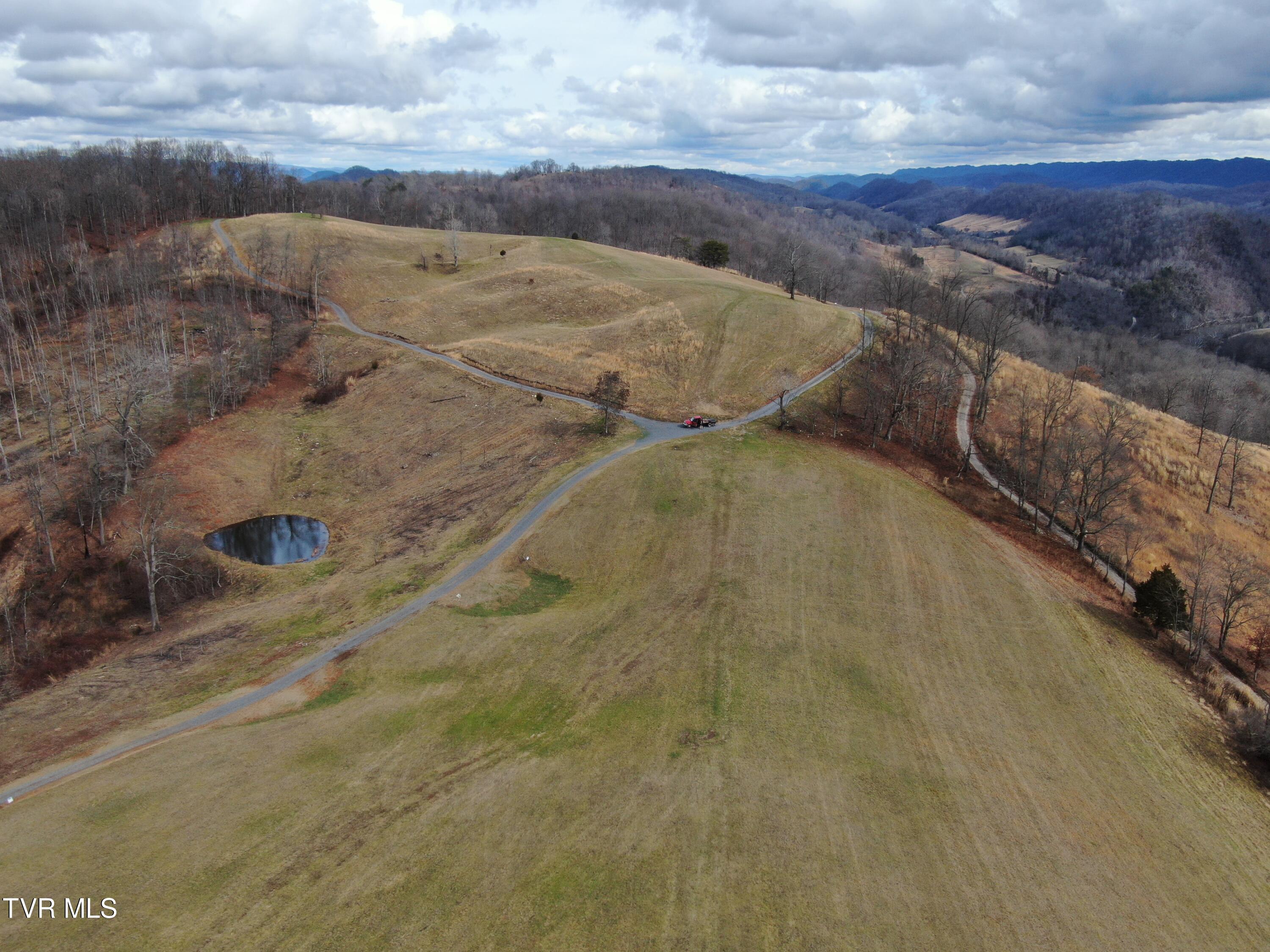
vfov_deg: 45.4
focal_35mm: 31
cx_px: 635
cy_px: 476
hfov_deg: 58.4
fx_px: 1137
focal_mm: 5.33
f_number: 3.1
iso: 100
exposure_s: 1/800
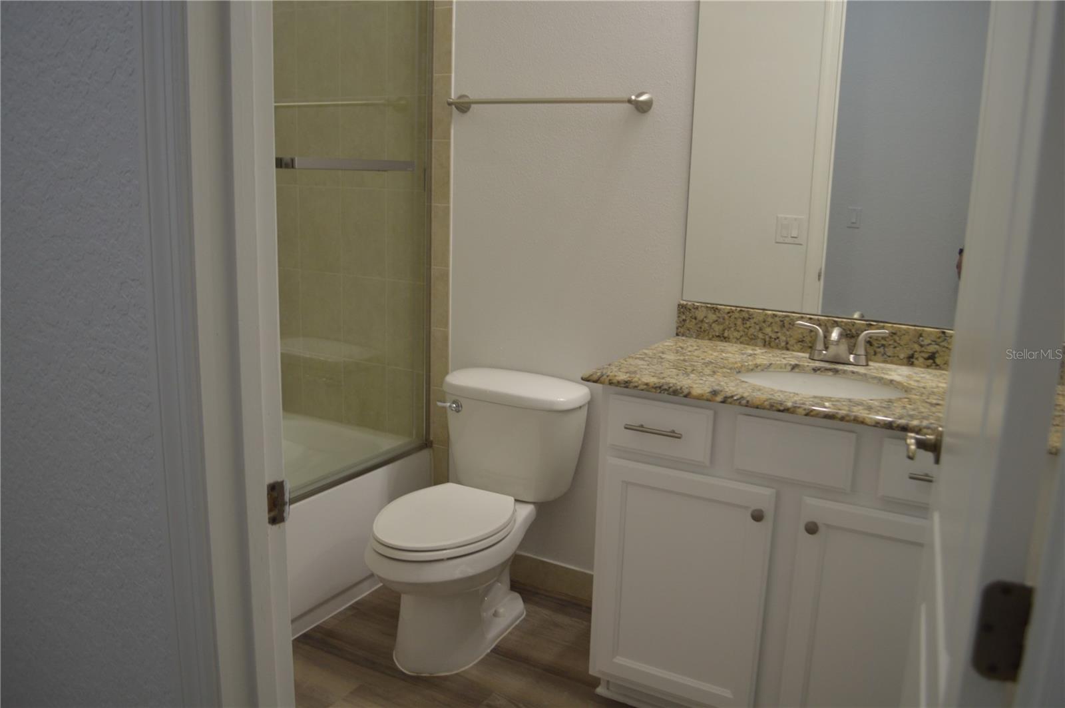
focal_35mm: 27
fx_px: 798
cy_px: 354
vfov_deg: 47.8
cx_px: 532
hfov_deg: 67.4
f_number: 3.5
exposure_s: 1/60
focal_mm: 18
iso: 450
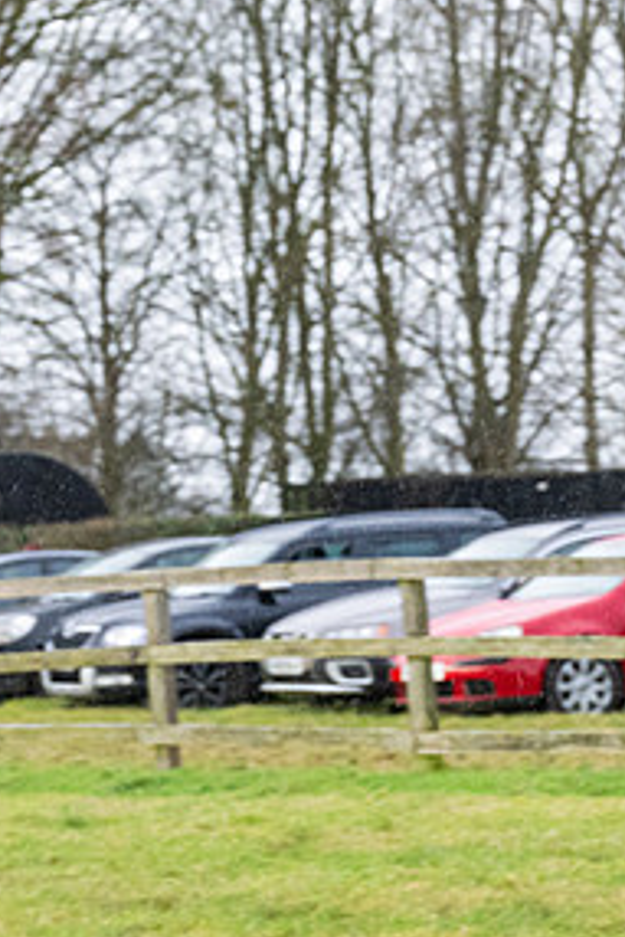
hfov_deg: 5.5
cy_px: 632
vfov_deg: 8.3
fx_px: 6450
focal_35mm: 248
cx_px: -251
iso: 1600
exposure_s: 1/400
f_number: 4
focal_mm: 70
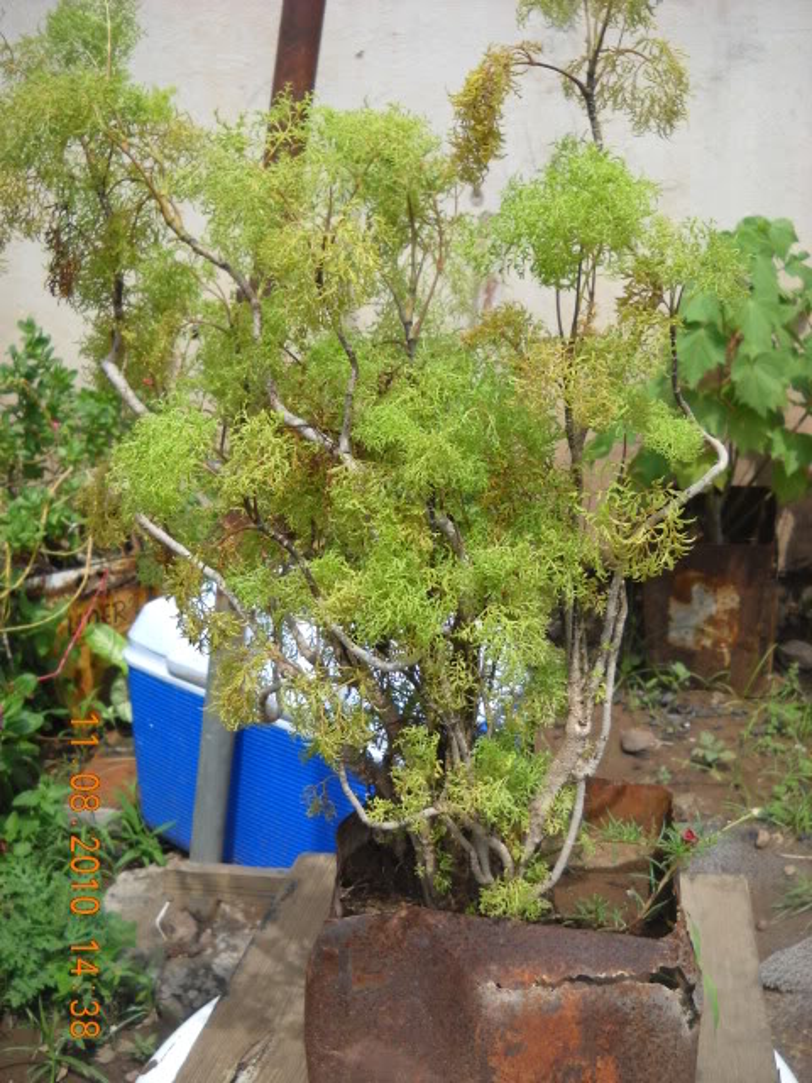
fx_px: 1282
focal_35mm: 41
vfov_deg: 45.8
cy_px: 542
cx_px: 406
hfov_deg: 35.1
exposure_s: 1/218
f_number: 5.5
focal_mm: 6.72
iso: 64
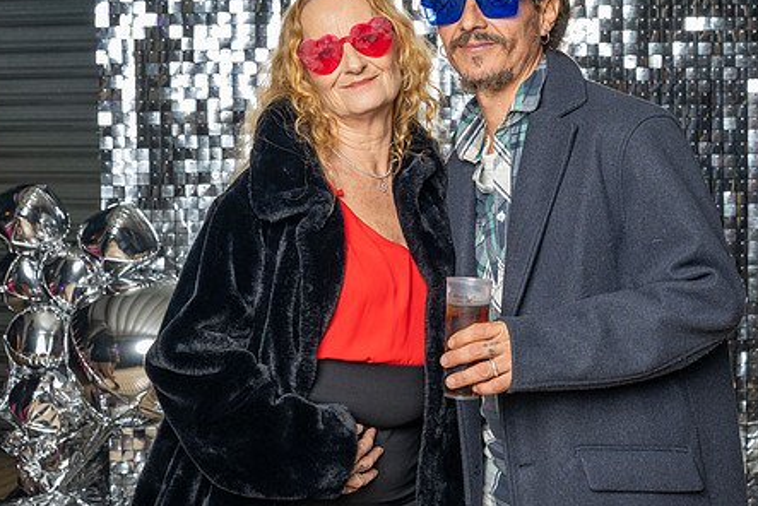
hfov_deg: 29.5
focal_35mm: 68
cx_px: 489
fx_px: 1433
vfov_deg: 20.0
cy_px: 192
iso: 200
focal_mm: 44
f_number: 5.6
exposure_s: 1/160
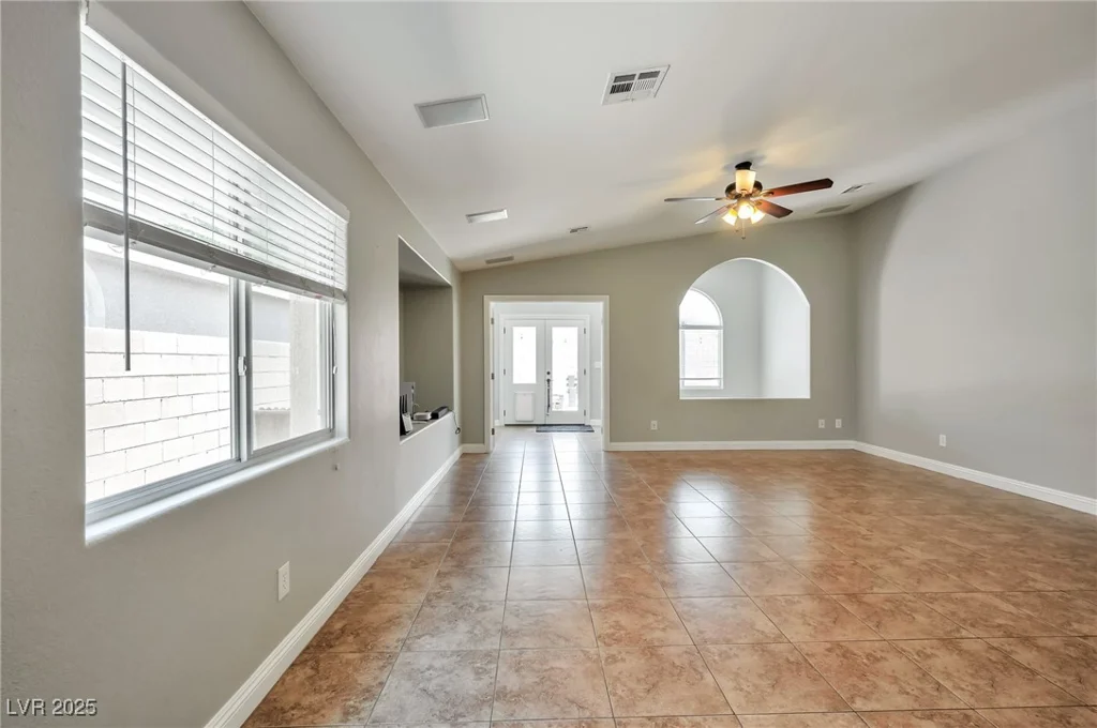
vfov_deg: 73.6
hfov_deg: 96.8
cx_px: 548
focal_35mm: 16
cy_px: 364
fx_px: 487
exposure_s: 1/30
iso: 400
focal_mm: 16
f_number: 10
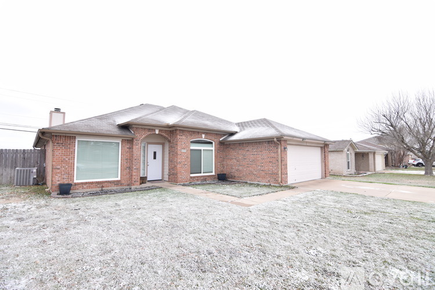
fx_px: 199
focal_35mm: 16
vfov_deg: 72.1
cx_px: 218
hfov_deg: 95.0
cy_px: 145
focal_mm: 11
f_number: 6.3
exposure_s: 1/200
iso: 125
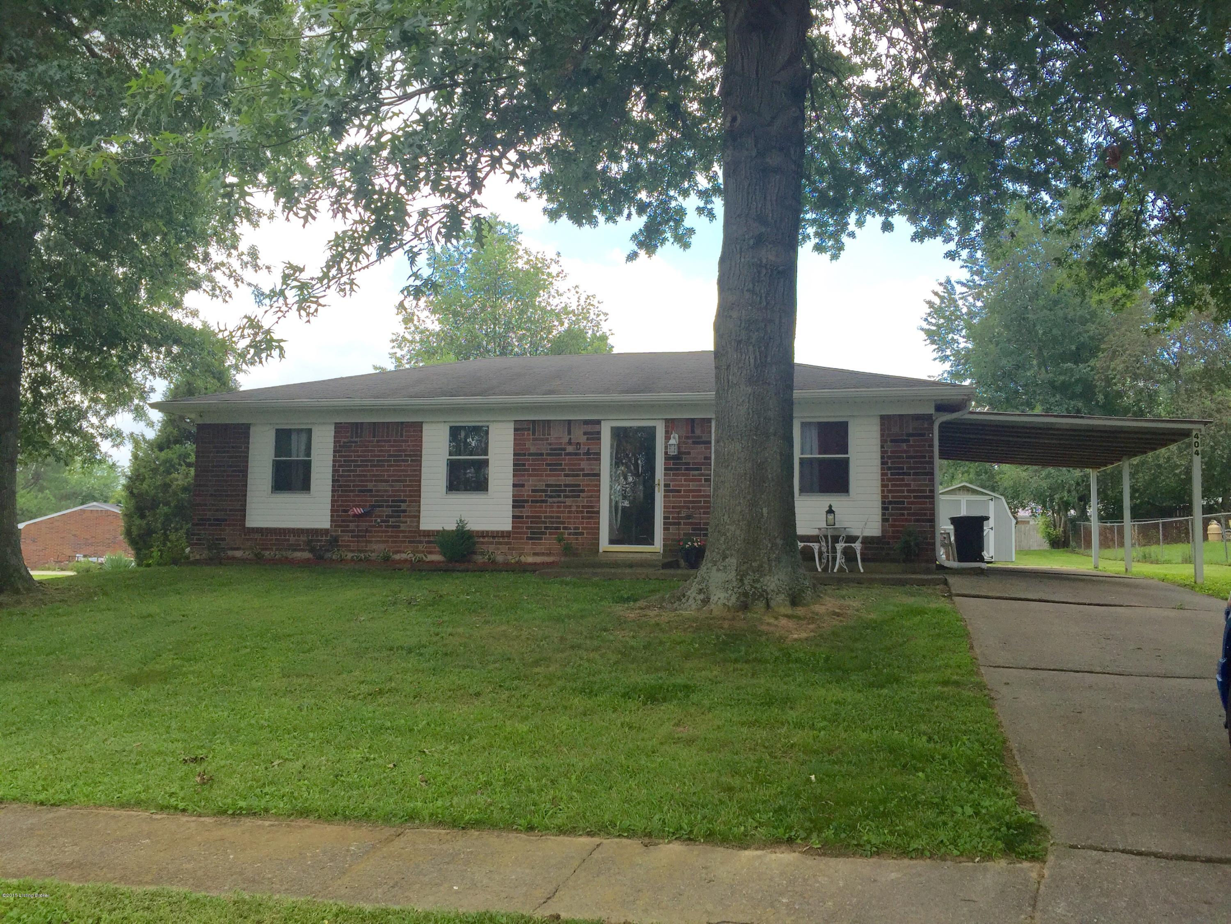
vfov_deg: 48.2
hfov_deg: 61.7
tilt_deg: +4.5
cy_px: 462
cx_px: 616
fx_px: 1031
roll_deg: -1.8
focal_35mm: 29
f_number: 2.2
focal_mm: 4.15
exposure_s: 1/879
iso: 32
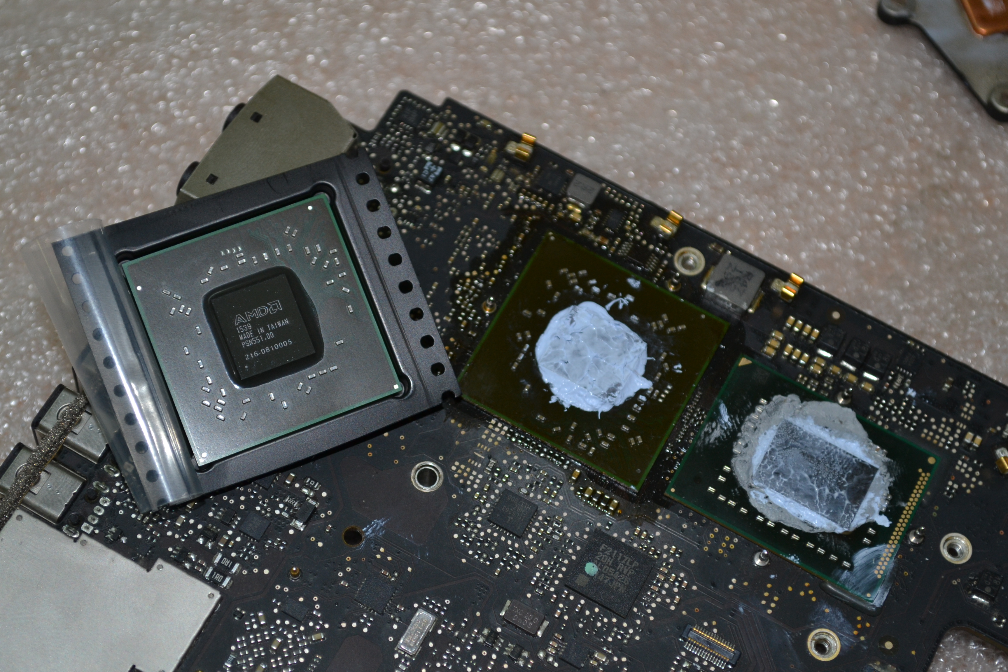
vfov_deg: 18.9
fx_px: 2016
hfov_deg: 28.1
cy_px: 336
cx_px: 504
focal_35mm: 72
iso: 450
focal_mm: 48
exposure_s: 1/60
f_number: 5.6
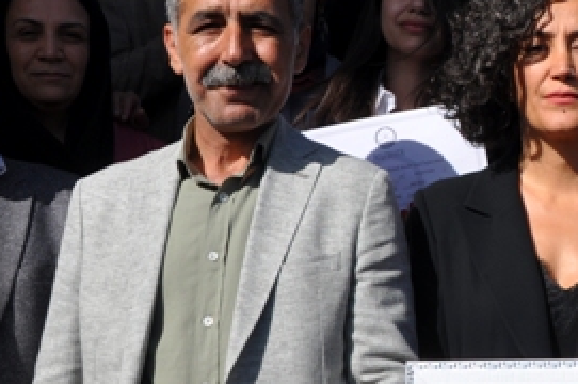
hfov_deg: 22.9
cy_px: 195
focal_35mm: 85
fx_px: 1363
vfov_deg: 16.0
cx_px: 587
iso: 200
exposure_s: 1/400
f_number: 10
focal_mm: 24
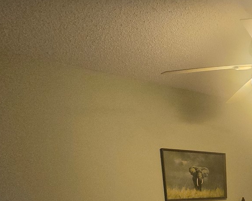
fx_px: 261
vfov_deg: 33.0
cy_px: 252
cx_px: 266
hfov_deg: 42.5
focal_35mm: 35
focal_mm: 2.2
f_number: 2.2
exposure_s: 1/60
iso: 1250
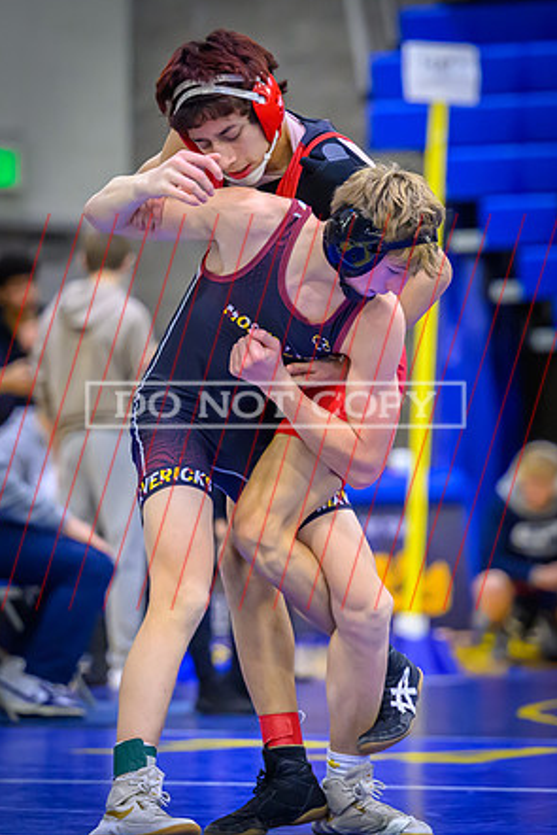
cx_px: 338
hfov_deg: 5.5
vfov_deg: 8.2
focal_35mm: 251
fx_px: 5820
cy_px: 375
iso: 6400
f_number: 2.8
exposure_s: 1/640
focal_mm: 150
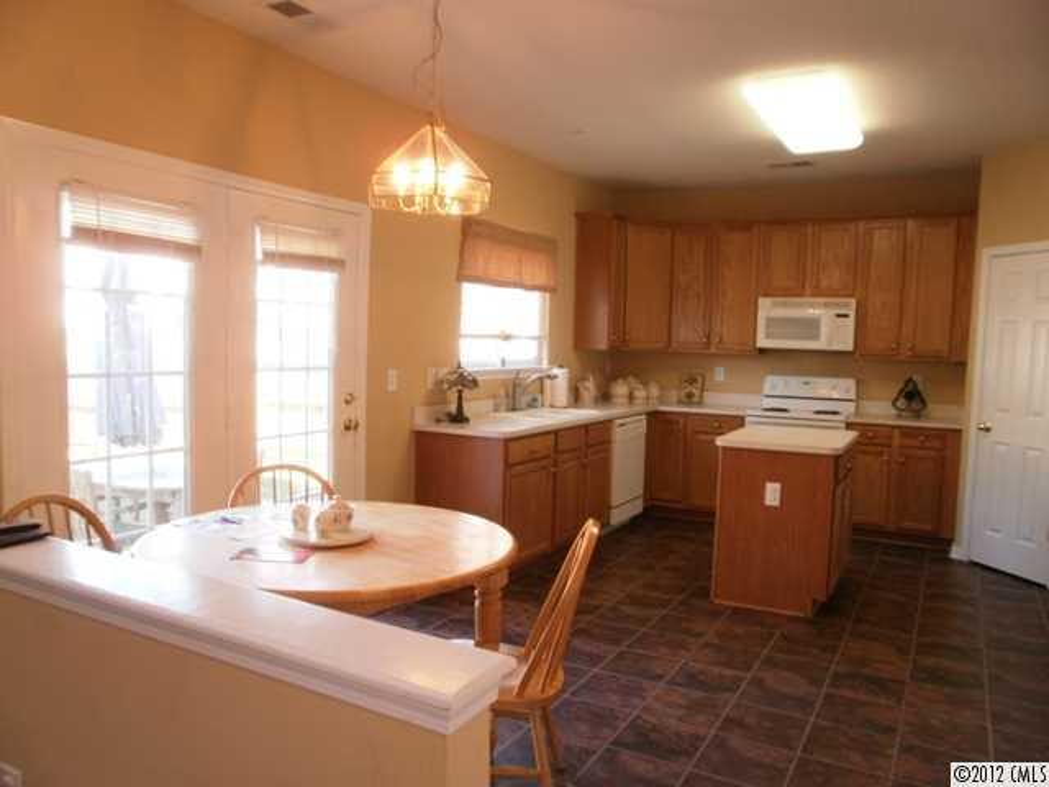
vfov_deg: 53.1
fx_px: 788
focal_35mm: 26
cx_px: 524
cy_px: 394
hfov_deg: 67.3
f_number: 2.6
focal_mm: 4.65
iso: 125
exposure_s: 1/25
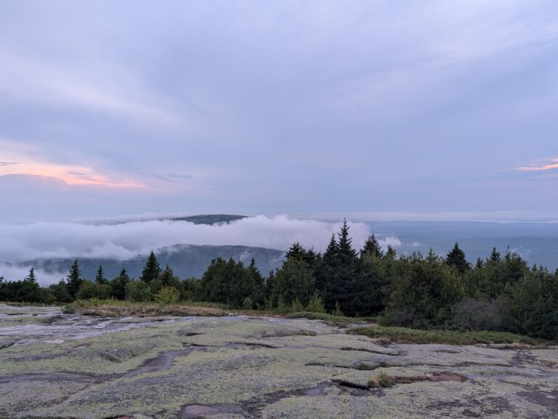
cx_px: 279
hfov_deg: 71.6
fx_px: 387
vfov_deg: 56.8
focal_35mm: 24
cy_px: 210
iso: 44
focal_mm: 4.53
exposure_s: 1/30
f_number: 1.7
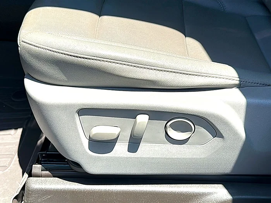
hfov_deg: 46.8
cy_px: 102
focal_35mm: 40
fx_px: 313
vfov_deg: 36.0
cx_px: 136
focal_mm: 6.86
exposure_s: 1/1592
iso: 80
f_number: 1.78
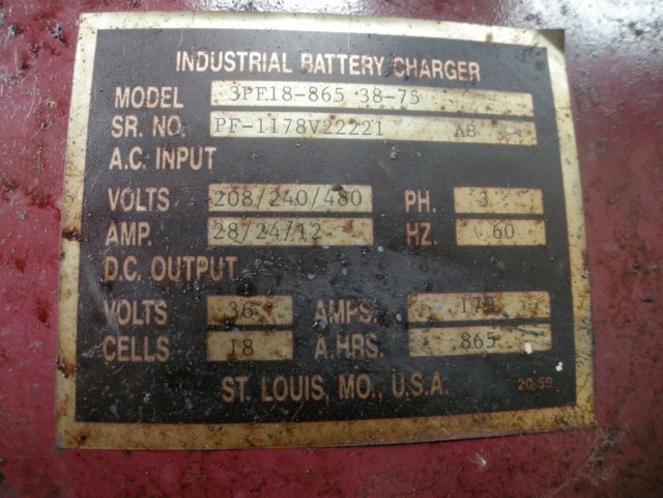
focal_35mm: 35
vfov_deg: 40.7
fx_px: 670
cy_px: 249
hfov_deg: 52.6
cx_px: 332
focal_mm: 7.5
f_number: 2.7
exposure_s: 1/15.8
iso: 400
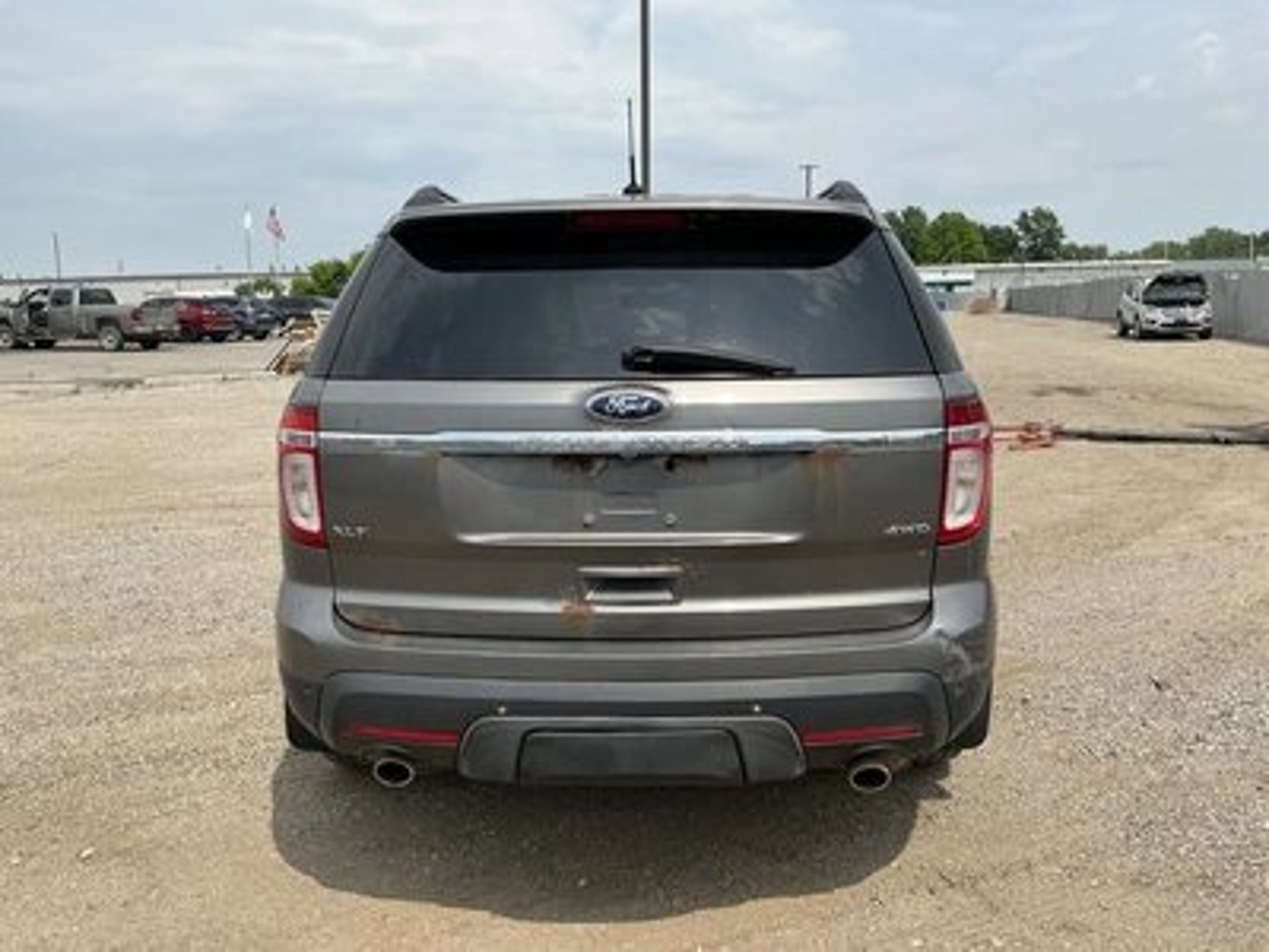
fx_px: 1026
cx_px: 634
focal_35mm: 28
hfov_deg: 63.4
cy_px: 476
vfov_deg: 49.7
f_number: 1.8
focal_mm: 3
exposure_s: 1/2141
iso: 25
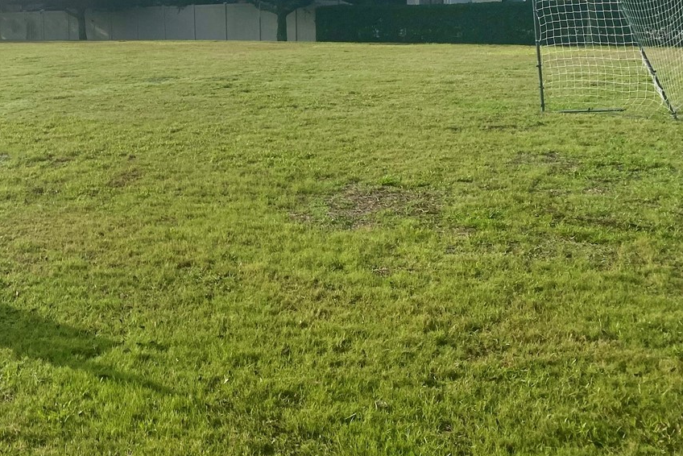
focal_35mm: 51
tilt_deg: -1.6
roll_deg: +2.5
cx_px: 75
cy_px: 32
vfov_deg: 25.5
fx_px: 968
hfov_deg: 36.6
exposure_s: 1/3205
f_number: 1.8
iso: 32
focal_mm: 4.25
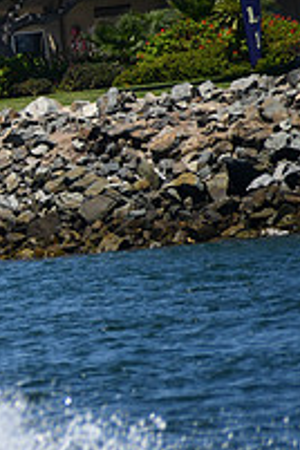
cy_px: 250
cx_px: -300
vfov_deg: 1.8
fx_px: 14586
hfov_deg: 1.2
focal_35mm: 1167
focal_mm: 270
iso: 200
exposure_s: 1/1250
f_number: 6.3
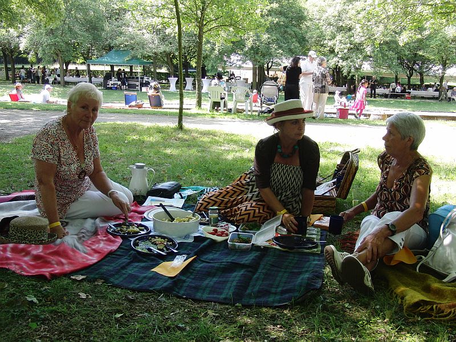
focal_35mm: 37
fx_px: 487
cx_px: 228
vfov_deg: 38.7
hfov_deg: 50.1
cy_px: 171
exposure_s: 1/100
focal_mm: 6.42
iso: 100
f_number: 3.6
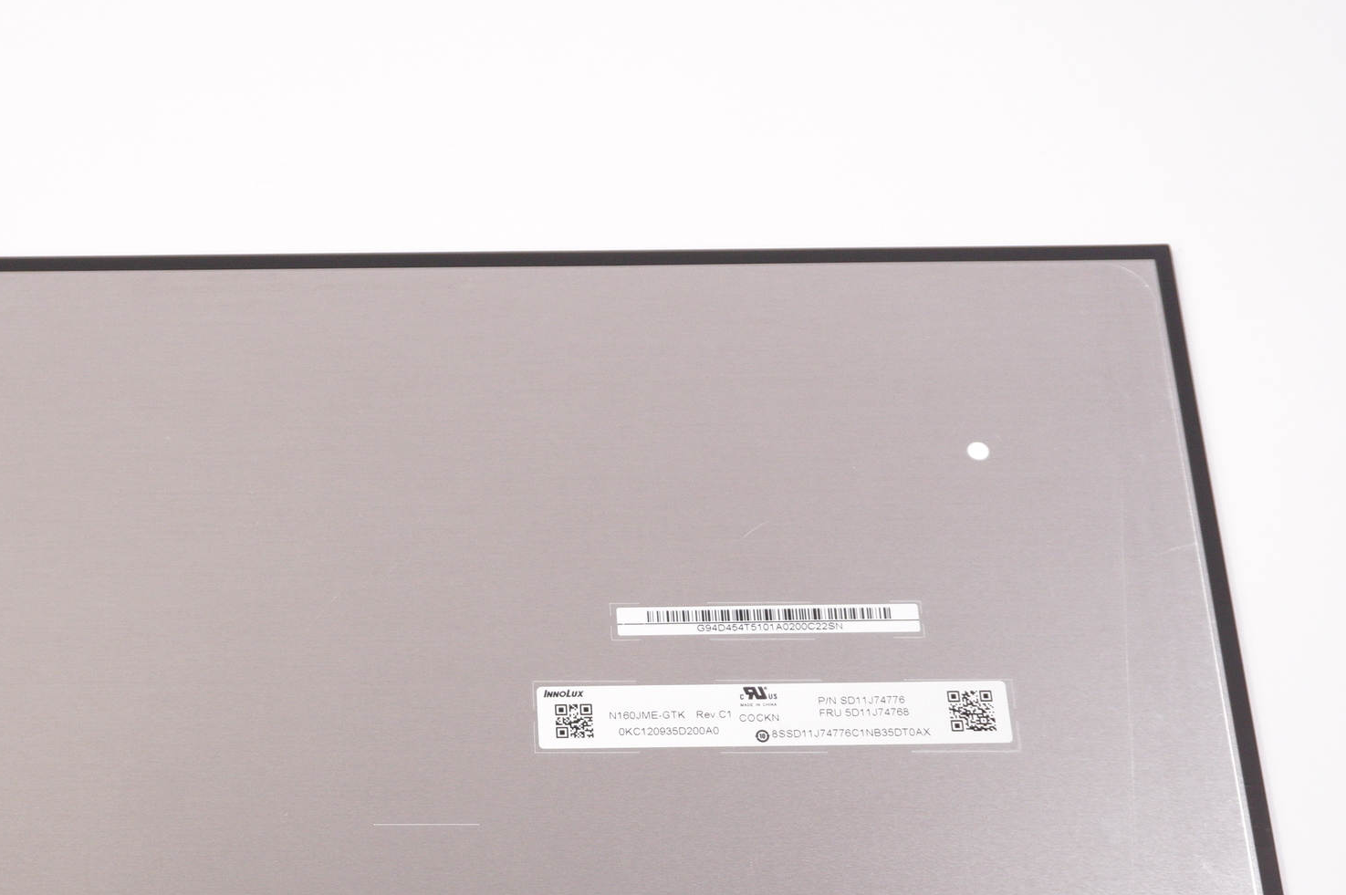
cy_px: 756
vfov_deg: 21.8
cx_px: 318
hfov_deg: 32.2
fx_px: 2279
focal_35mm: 61
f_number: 5.6
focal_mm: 24
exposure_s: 1/200
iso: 1000
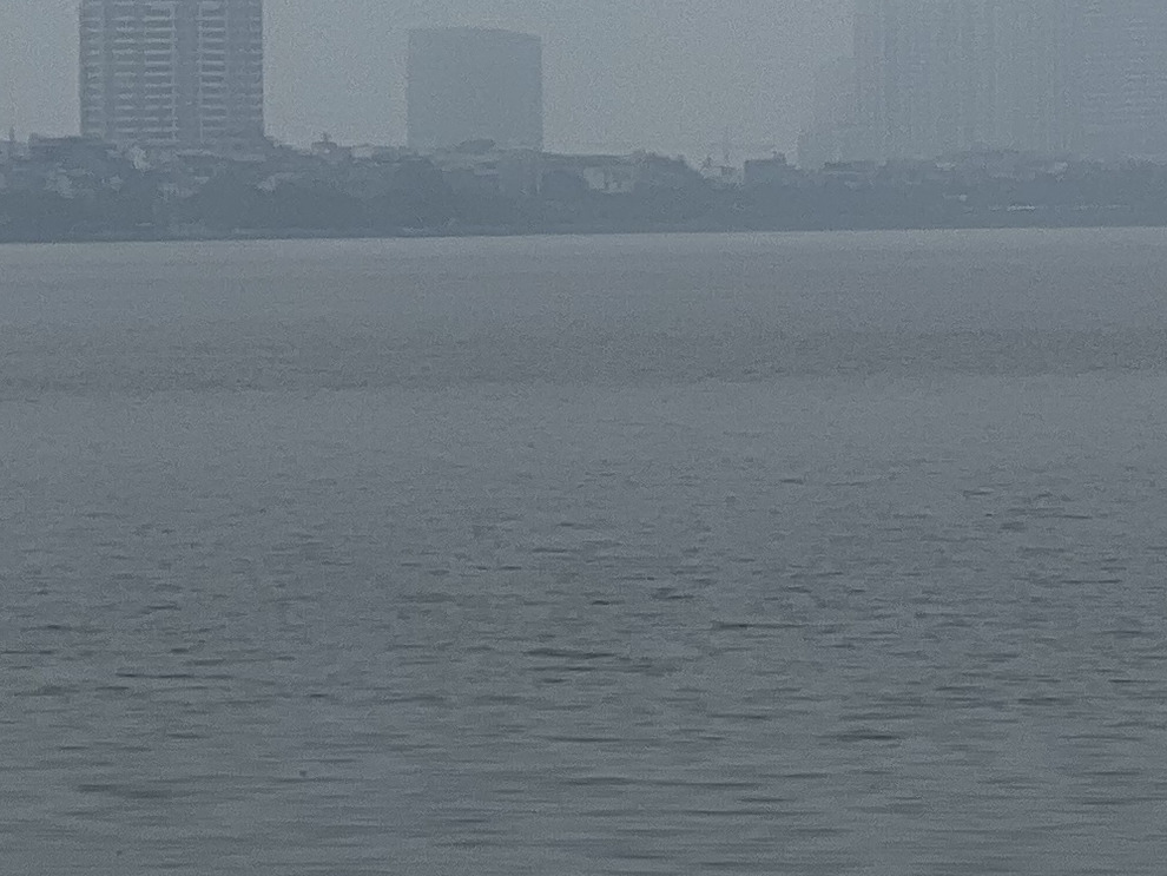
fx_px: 10487
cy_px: 41
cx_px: 1791
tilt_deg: +1.8
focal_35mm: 311
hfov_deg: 6.3
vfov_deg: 4.8
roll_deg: +1.0
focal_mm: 9
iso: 32
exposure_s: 1/284
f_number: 2.8
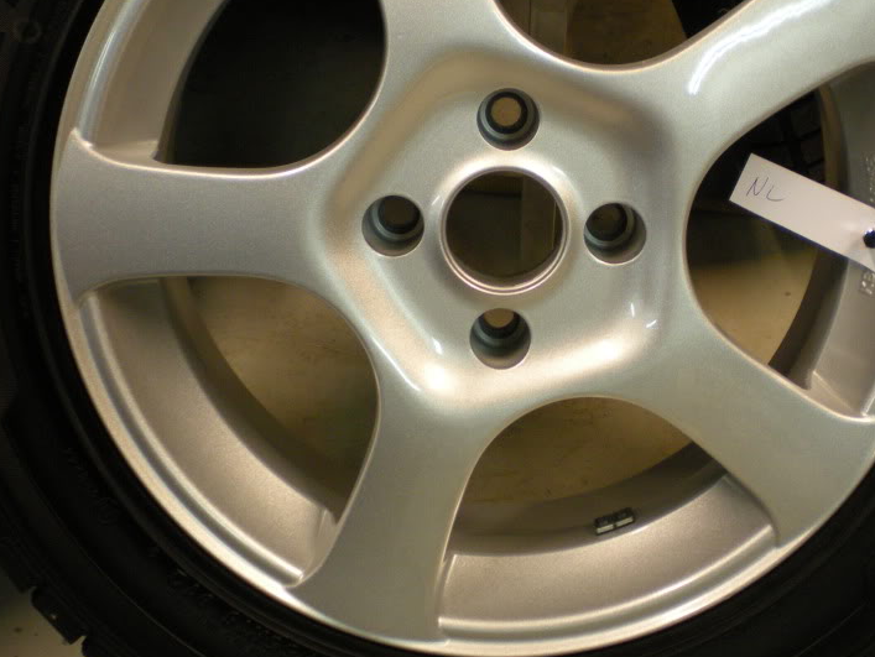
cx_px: 504
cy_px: 210
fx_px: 1391
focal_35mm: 55
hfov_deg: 34.9
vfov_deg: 26.4
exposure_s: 1/48
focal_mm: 6.3
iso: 200
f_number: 3.1
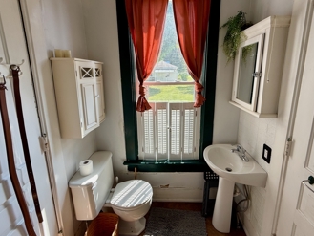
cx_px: 166
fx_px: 154
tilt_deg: -11.1
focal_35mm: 17
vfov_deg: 74.4
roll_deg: +0.1
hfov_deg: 90.9
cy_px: 101
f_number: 2.2
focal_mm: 2.22
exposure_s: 1/122
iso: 50
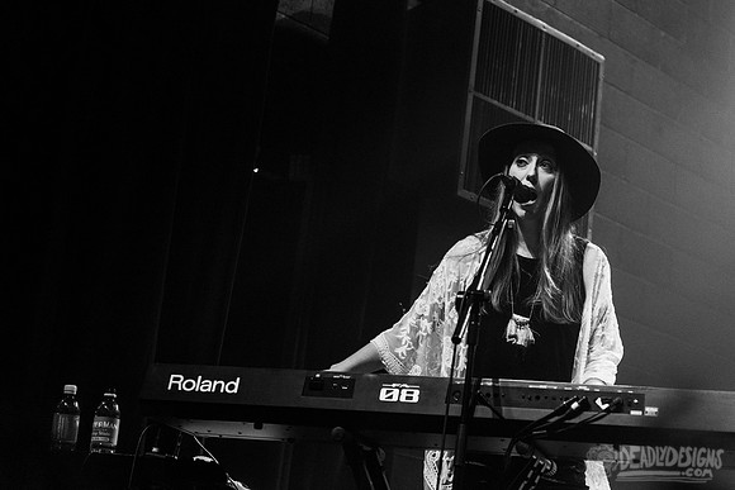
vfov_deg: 15.9
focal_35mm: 86
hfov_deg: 23.6
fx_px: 1757
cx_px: 450
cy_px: 189
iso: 2500
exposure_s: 1/125
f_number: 3.2
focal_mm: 70
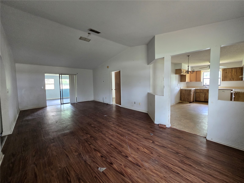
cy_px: 92
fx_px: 92
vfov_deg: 89.9
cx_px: 122
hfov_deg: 106.2
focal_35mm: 13
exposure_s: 1/60
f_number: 2.2
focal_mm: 2.2
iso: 320
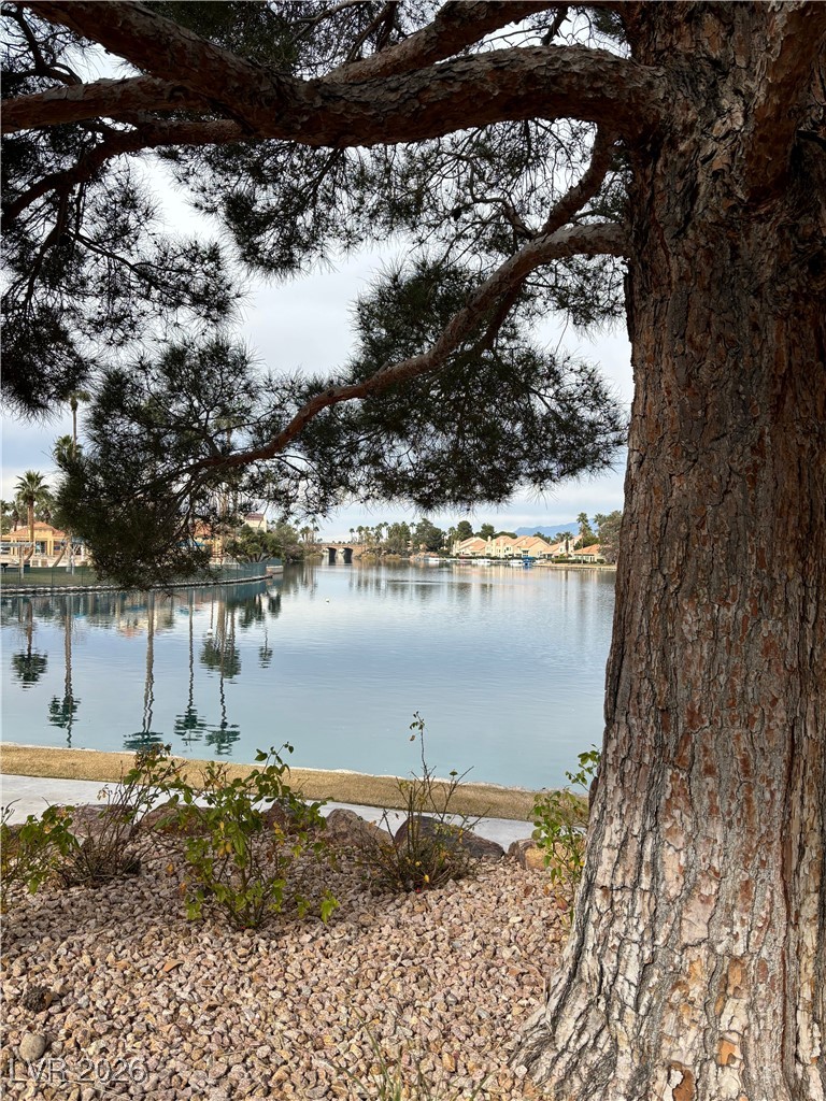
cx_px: 413
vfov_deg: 67.3
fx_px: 827
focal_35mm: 26
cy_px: 550
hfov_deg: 53.1
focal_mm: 5.96
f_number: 1.6
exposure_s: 1/2193
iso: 50
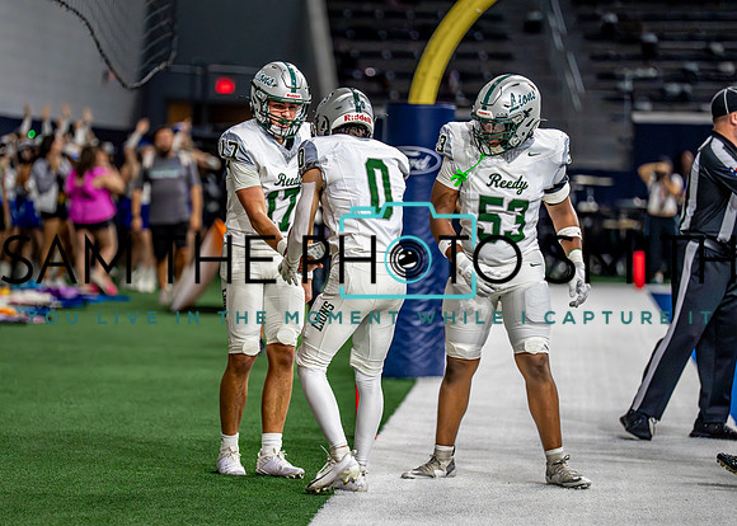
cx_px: 296
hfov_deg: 9.9
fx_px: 4243
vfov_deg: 7.1
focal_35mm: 203
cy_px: 271
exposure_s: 1/1600
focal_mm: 171
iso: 4000
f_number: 2.8
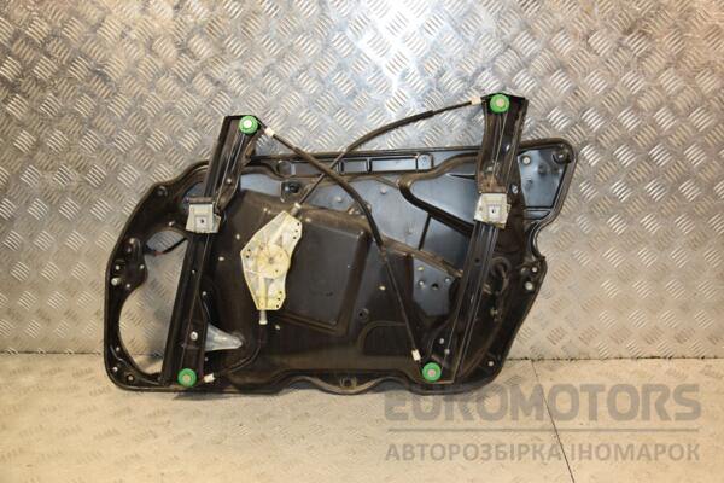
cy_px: 242
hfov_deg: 57.2
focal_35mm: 33
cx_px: 362
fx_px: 664
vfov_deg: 40.0
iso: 800
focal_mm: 22
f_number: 5
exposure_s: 1/160
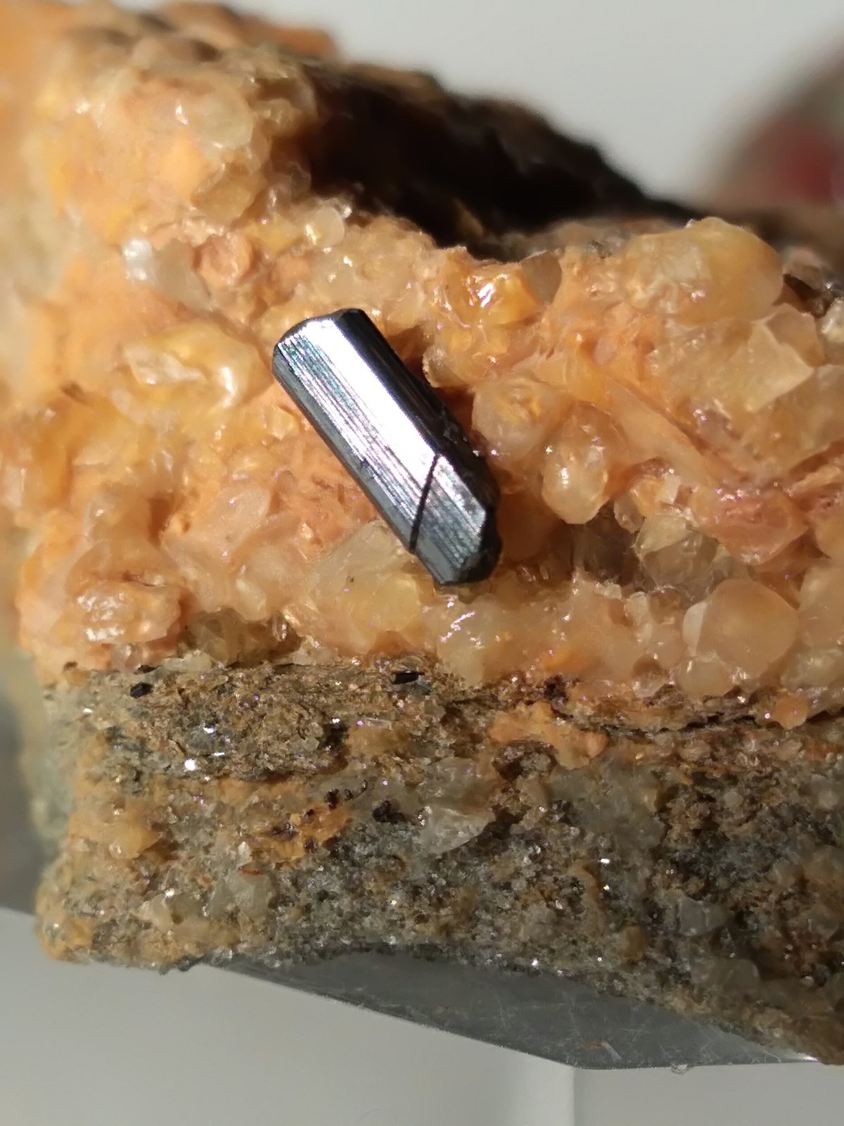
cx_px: 422
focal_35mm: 26
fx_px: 845
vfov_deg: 67.3
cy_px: 563
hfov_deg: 53.1
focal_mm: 3.54
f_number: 2
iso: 100
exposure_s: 1/140
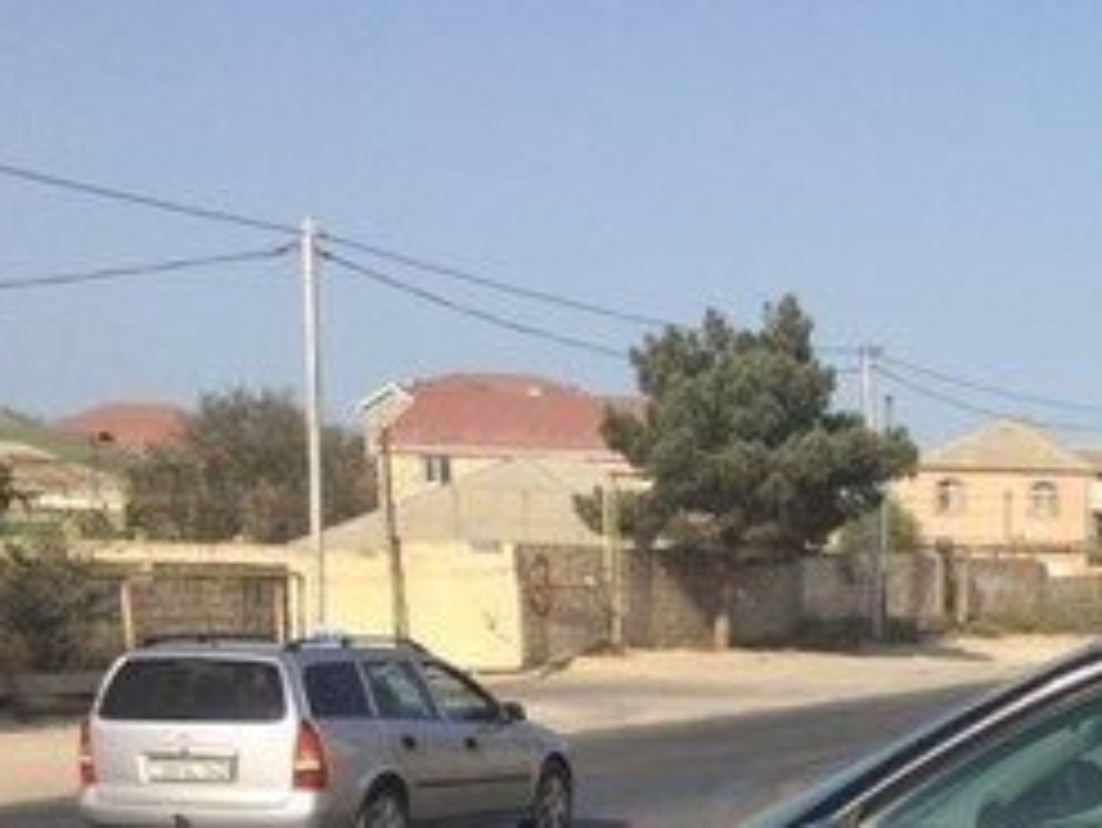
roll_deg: -1.9
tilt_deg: -10.2
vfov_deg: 17.8
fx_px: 2484
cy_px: 1042
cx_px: 1354
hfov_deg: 22.8
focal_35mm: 78
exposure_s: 1/1953
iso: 32
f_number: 2.2
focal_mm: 4.15
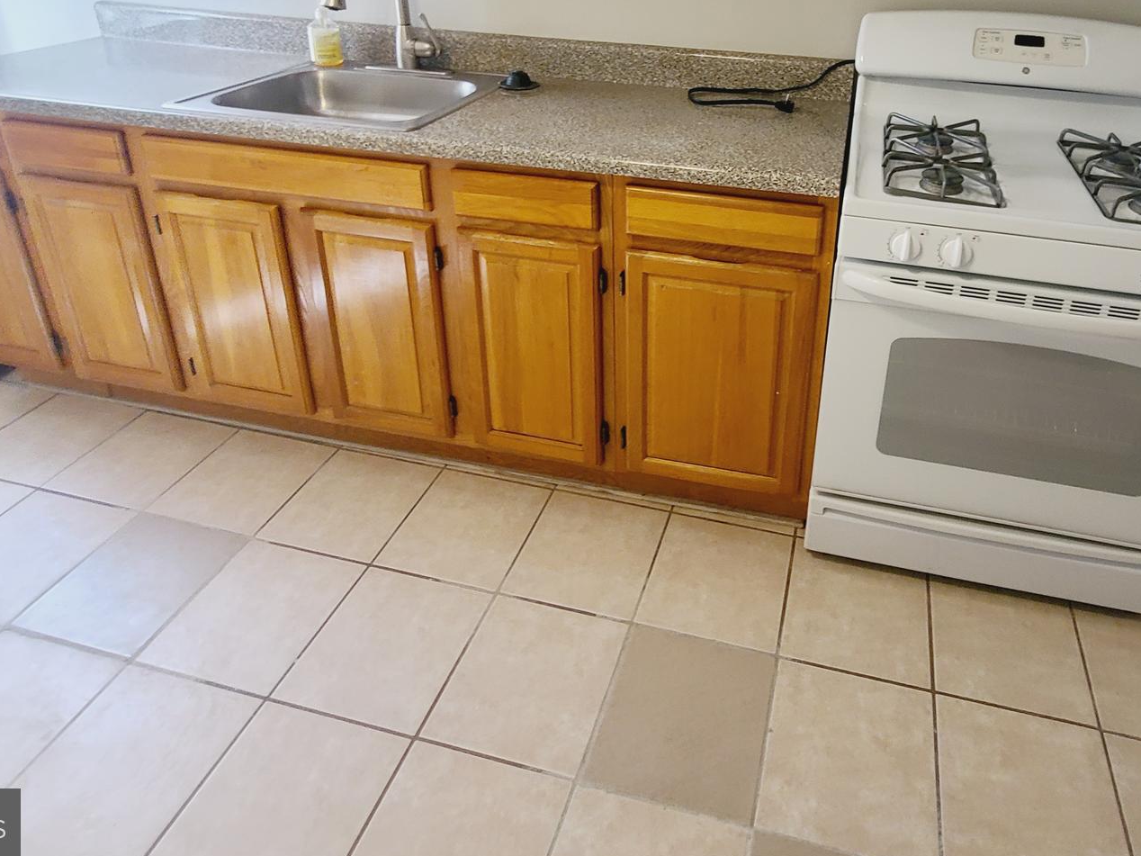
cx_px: 717
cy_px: 171
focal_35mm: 21
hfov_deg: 77.5
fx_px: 692
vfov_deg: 58.6
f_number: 2.2
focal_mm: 2.2
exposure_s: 1/60
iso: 160
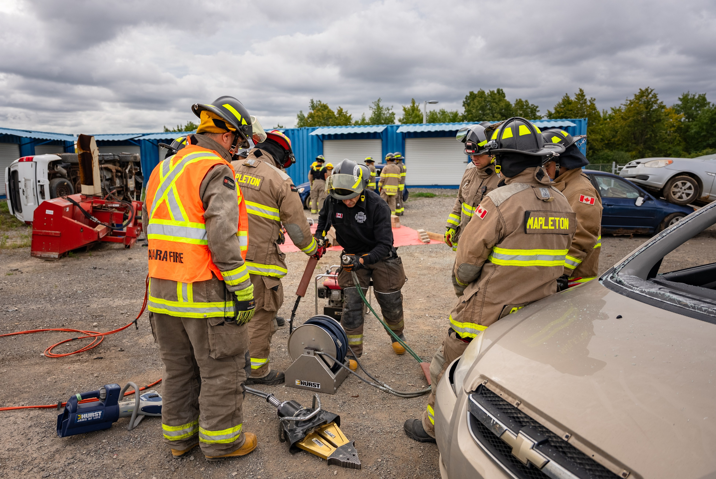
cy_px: 233
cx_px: 334
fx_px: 518
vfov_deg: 49.5
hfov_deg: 69.2
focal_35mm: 26
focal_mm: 24
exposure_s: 1/1250
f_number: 2.8
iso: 100
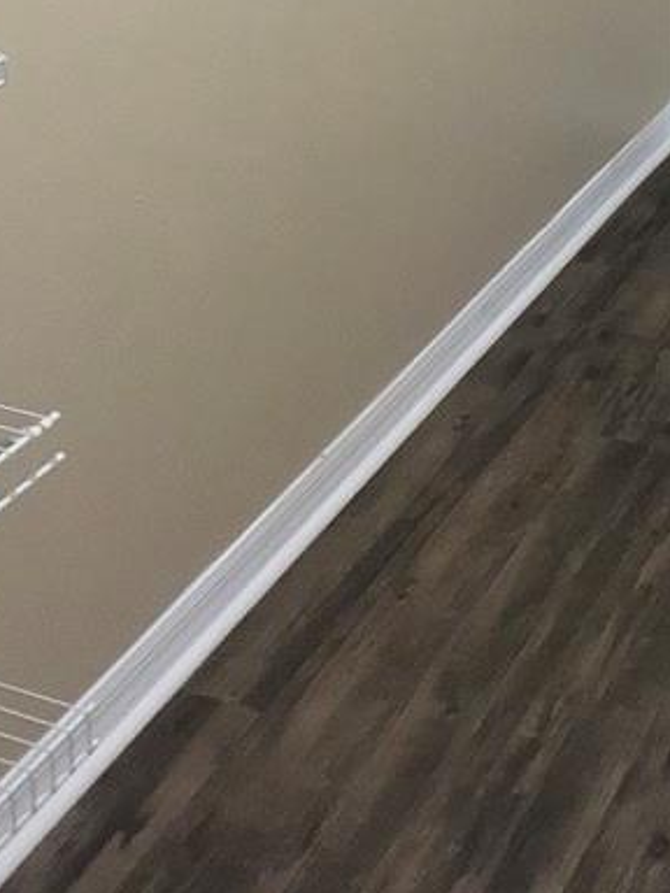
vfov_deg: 19.1
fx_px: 2503
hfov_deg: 14.8
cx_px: 791
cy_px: -193
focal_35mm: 97
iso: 100
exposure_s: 1/30
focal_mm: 3.3
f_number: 2.4
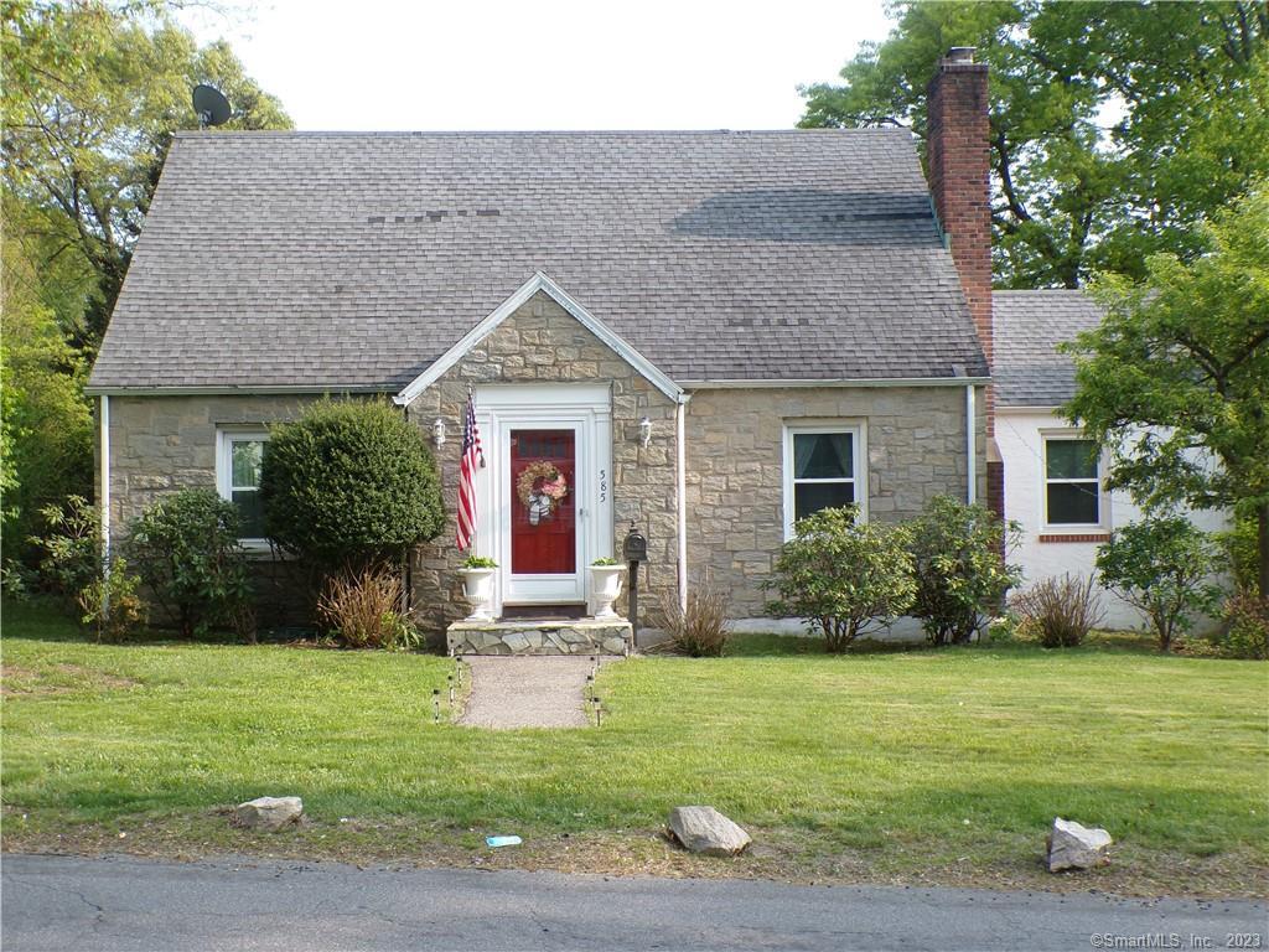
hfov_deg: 44.8
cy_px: 476
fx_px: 1540
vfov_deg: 34.3
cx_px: 634
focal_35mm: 42
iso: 100
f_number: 5.1
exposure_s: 1/140
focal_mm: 7.6
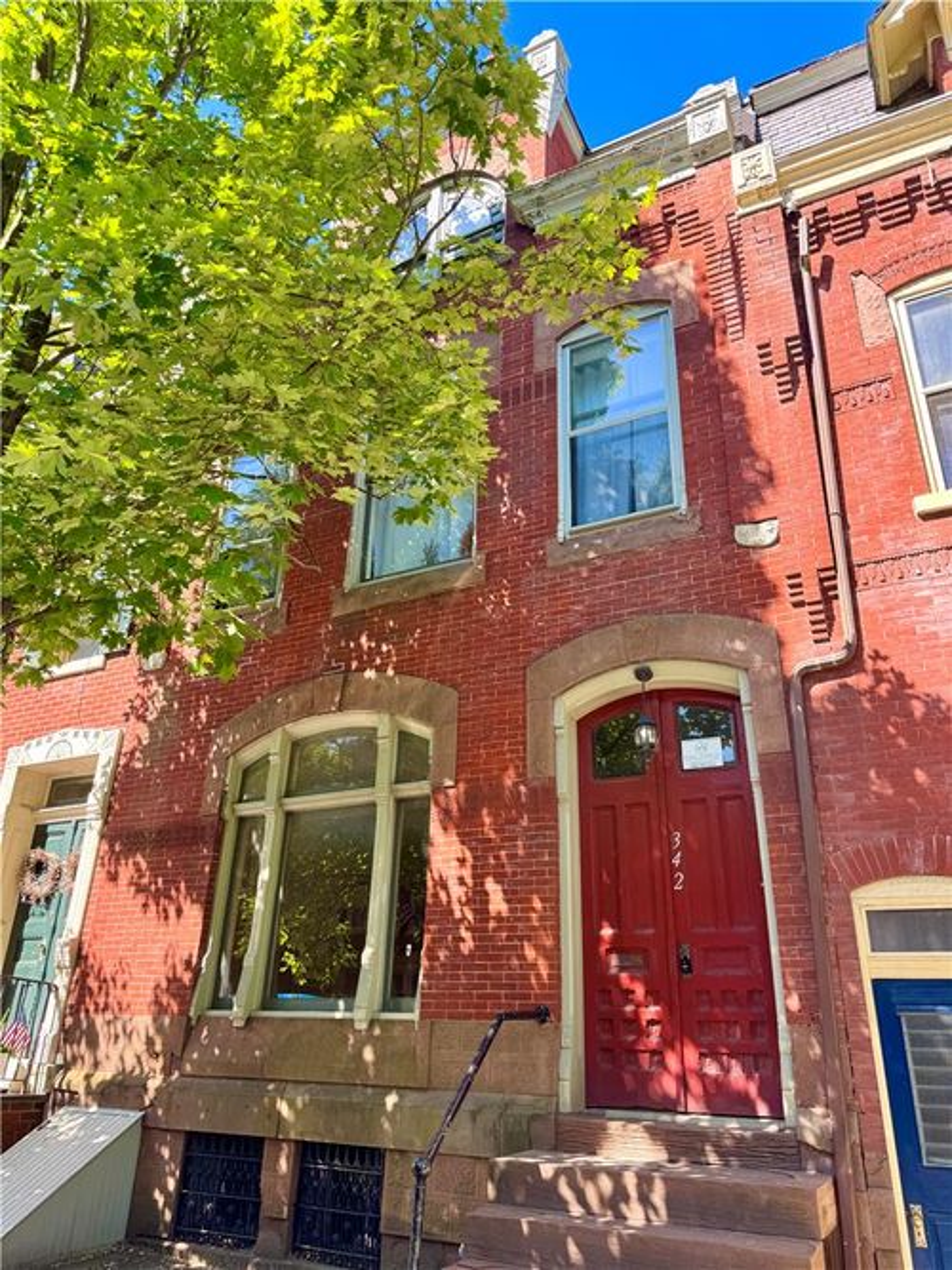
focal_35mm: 24
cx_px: 476
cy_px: 635
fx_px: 880
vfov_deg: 71.6
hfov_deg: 56.8
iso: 80
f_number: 1.78
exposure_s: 1/451
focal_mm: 6.76
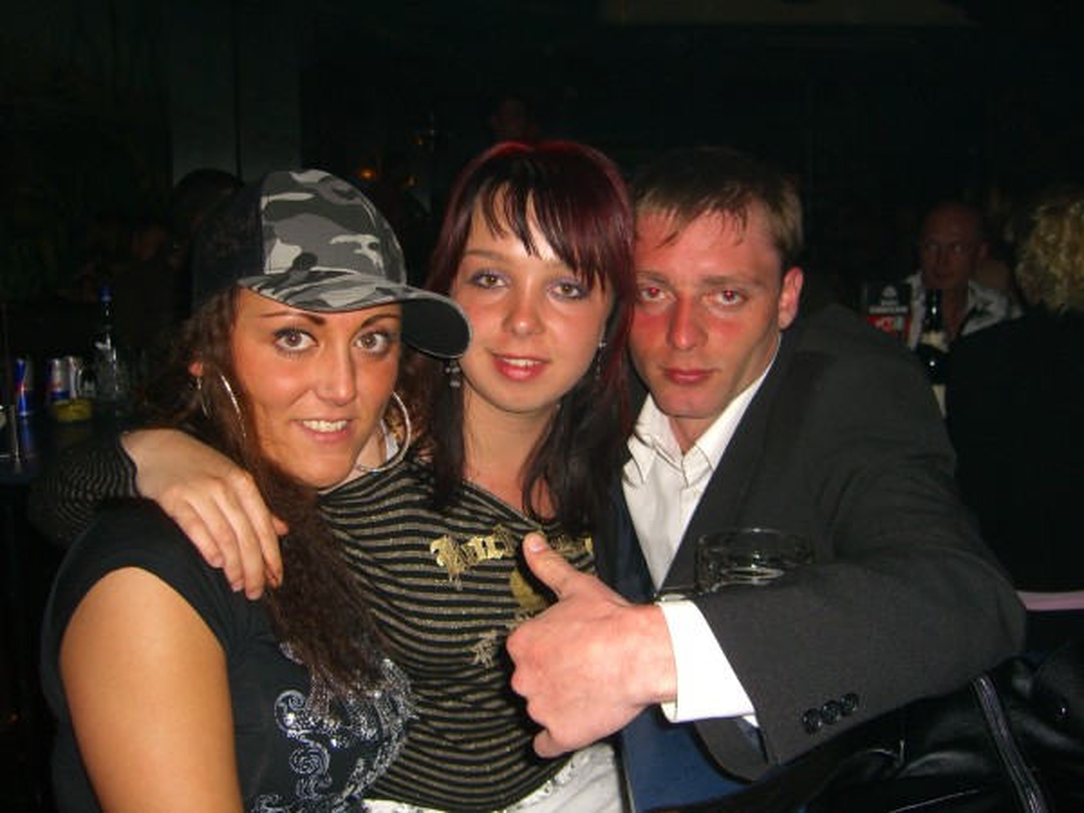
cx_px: 542
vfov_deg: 37.7
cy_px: 406
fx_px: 1190
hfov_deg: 49.0
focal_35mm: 38
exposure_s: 1/60
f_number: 2.8
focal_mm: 7.9
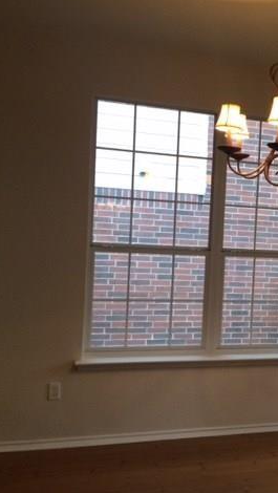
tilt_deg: -0.6
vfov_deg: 47.3
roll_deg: -2.6
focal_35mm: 43
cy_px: 251
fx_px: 562
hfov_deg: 25.9
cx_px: 298
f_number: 2.2
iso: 50
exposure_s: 1/30
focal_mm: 4.15
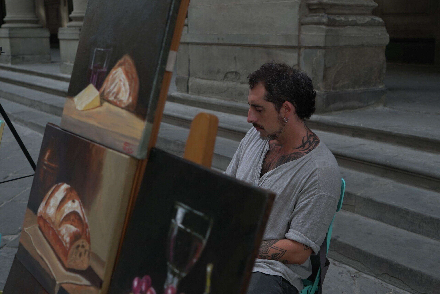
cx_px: 220
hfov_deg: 46.4
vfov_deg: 31.9
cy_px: 147
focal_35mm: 42
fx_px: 513
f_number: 4.5
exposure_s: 1/400
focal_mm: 28
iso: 800
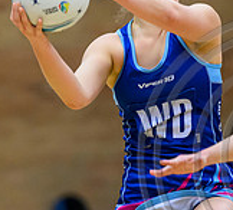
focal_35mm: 573
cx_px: 144
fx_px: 4154
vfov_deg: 2.9
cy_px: 148
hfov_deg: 3.2
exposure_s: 1/1000
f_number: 2.8
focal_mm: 150
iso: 5000
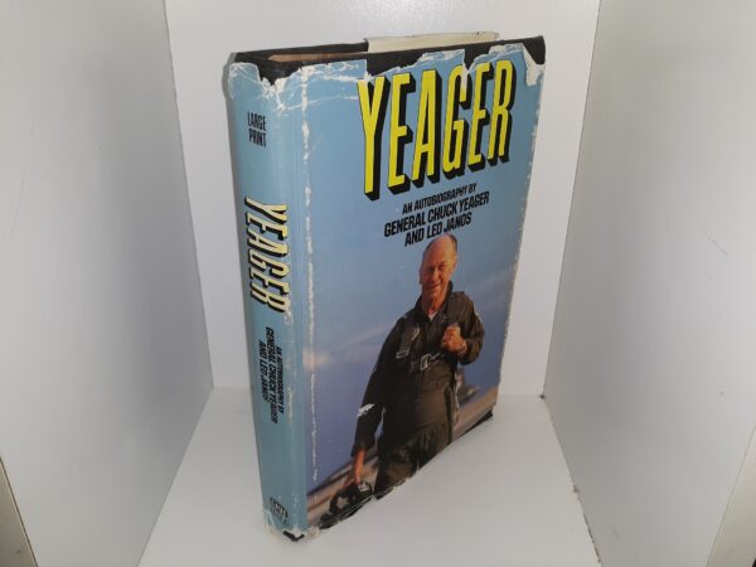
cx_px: 378
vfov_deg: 49.7
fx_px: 612
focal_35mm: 28
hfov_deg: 63.4
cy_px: 284
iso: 40
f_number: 1.7
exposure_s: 1/144
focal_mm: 3.7
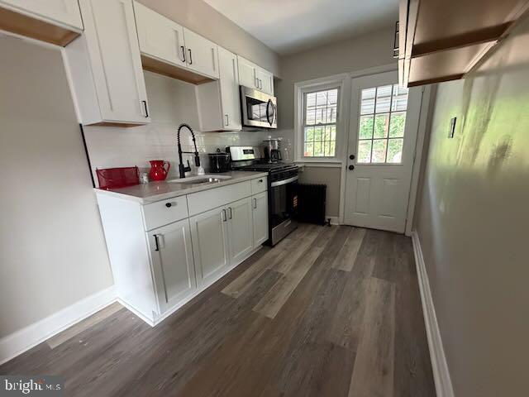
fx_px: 214
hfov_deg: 102.1
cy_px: 198
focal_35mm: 14
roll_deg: +2.8
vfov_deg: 85.7
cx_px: 264
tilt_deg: -13.6
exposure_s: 1/60
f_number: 2.2
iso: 640
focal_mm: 2.22
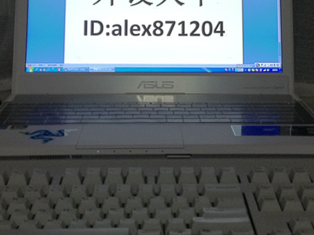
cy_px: 9
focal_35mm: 88
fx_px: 798
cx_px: 194
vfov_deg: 16.5
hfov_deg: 22.2
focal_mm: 4.28
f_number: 2.4
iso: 160
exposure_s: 1/20
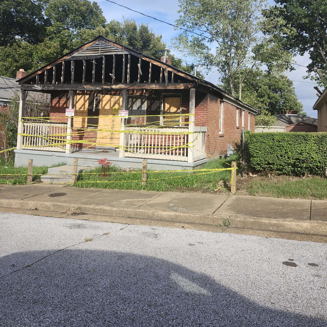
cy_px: 106
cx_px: 168
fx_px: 299
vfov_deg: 55.9
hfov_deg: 57.3
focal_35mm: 28
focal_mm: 5.54
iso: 25
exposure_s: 1/1173
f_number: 1.8
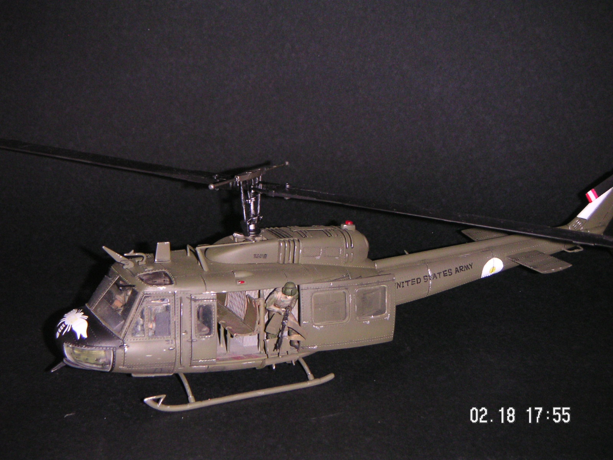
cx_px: 306
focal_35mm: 66
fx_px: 1169
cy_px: 230
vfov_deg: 22.3
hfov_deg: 29.4
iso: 160
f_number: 3.1
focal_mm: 10.3
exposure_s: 1/60
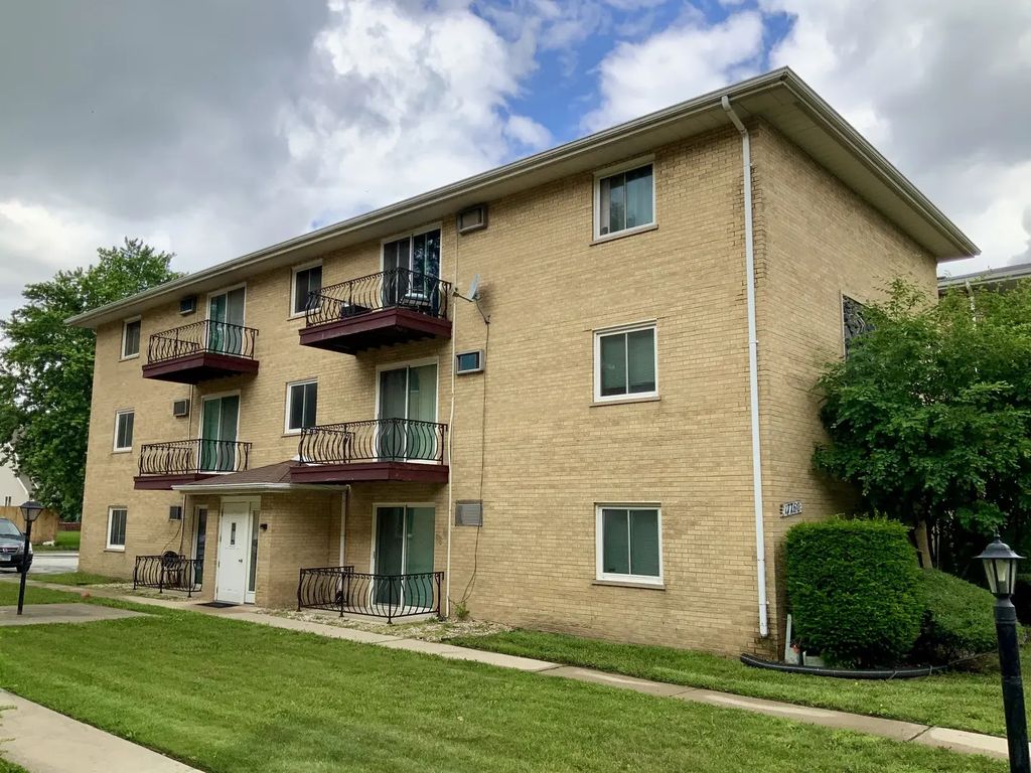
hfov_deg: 61.7
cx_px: 516
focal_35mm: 29
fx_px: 864
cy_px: 386
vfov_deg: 48.2
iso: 16
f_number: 1.8
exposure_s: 1/1195
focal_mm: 3
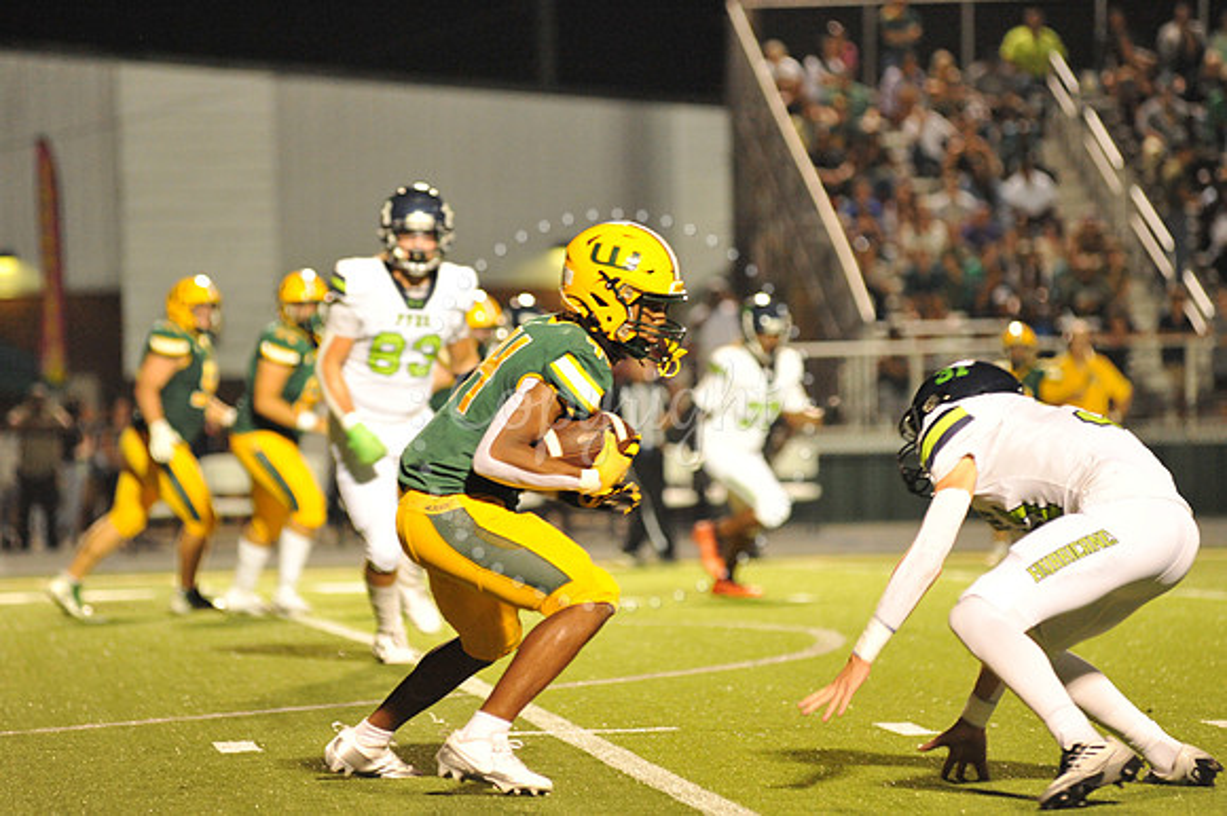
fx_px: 6813
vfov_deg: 6.9
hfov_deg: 10.3
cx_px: 614
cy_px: 408
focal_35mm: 200
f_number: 4
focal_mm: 200
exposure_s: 1/320
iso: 6400
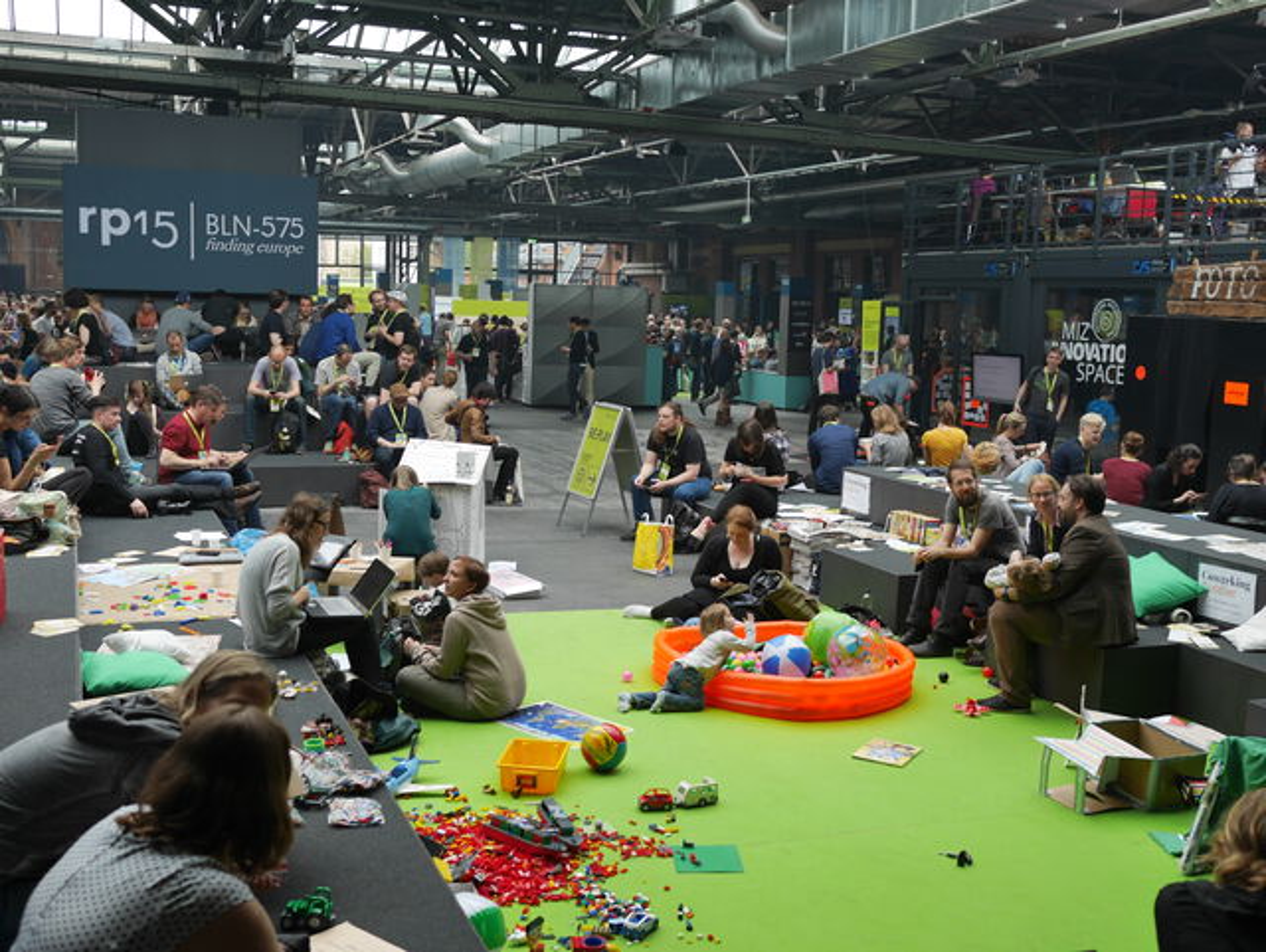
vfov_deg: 36.0
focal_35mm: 40
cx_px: 633
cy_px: 476
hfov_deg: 46.8
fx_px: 1464
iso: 200
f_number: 2.8
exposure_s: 1/250
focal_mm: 20
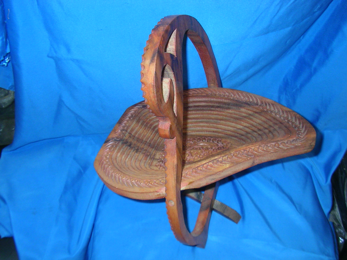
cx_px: 174
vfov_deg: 37.7
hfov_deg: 49.0
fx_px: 381
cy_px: 130
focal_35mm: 38
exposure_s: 1/31.6
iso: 100
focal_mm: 6
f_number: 2.9
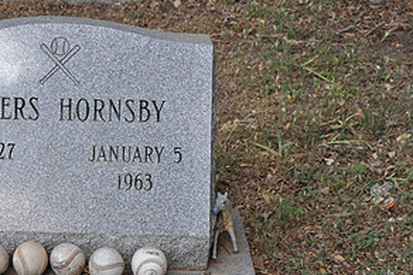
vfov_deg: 10.9
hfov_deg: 16.3
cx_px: 66
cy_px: 141
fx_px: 1432
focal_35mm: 125
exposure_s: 1/200
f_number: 7.1
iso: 200
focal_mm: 42
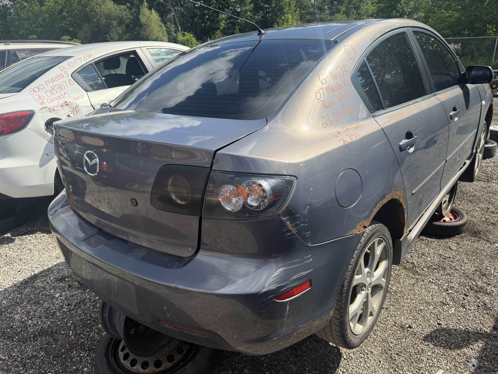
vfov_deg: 56.8
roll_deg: +0.9
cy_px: 187
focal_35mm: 24
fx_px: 345
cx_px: 249
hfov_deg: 71.6
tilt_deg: -21.4
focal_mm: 6.76
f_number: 1.78
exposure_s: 1/3759
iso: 100
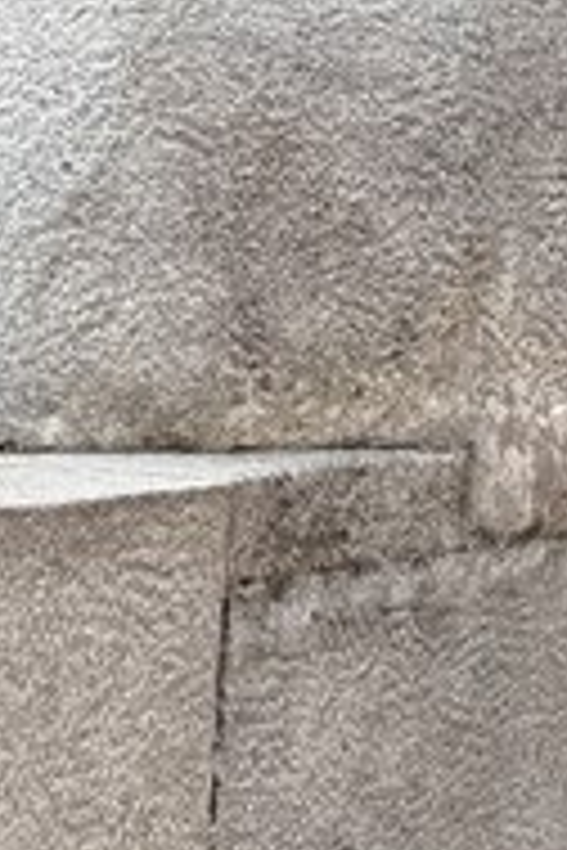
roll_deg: -1.4
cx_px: -1305
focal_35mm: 135
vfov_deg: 15.1
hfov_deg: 8.2
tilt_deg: +0.2
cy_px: 198
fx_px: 3189
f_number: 1.78
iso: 100
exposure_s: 1/1901
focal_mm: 6.76
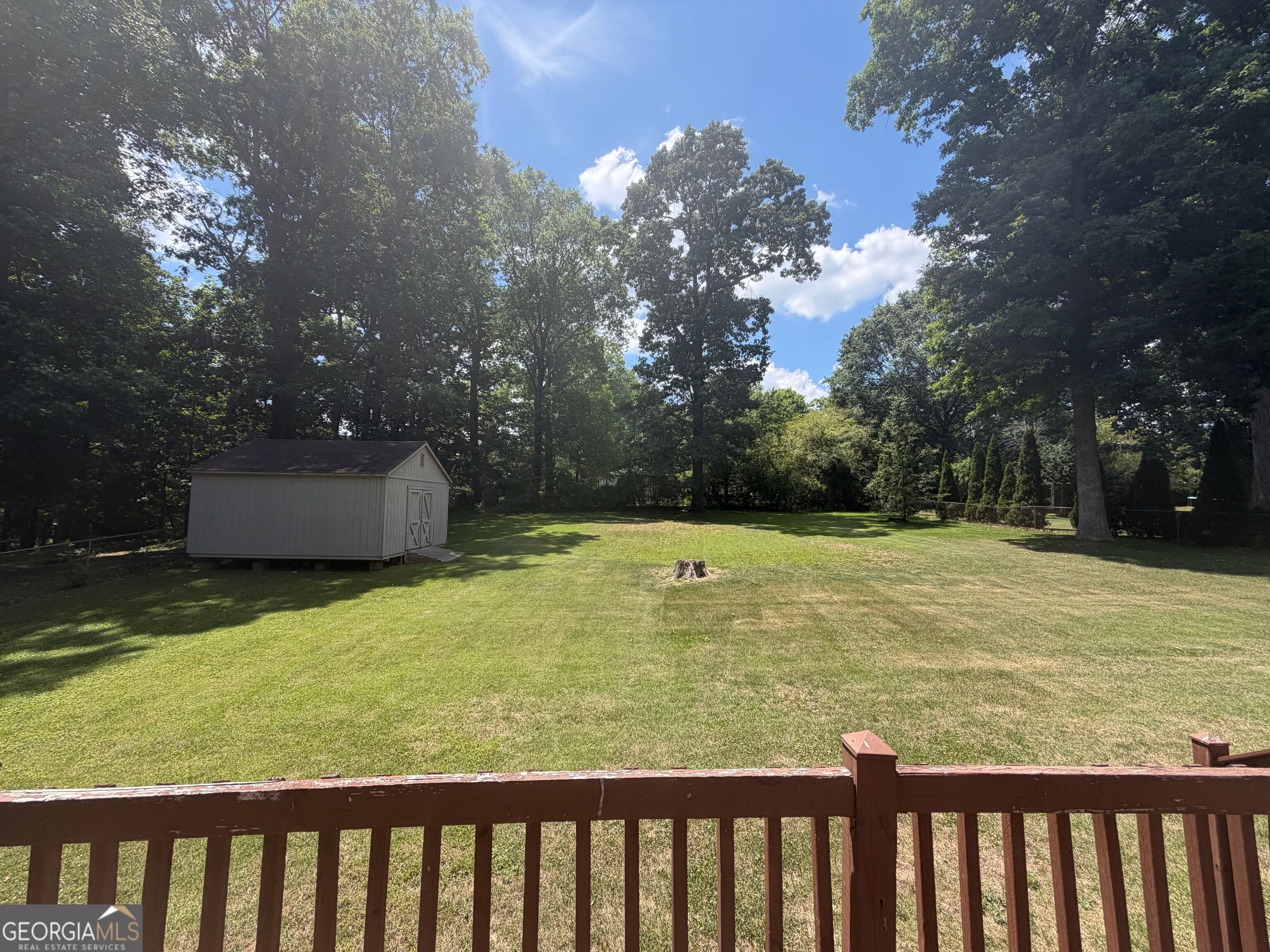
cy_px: 476
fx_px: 514
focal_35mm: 14
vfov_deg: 85.7
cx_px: 635
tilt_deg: +4.3
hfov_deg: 102.1
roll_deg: +0.2
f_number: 2.2
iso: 32
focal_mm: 2.22
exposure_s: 1/770
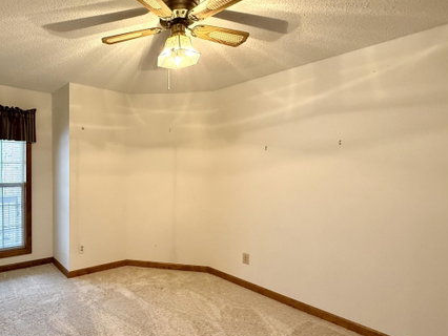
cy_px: 183
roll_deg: -0.6
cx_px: 126
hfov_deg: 74.7
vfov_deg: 63.4
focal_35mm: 21
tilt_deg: -2.4
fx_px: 272
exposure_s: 1/60
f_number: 2.2
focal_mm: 2.22
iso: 320
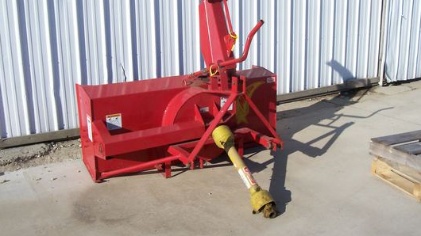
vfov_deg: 31.0
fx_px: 424
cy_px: 88
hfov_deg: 52.8
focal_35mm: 38
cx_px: 213
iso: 80
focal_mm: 5.6
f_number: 5.1
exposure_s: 1/619
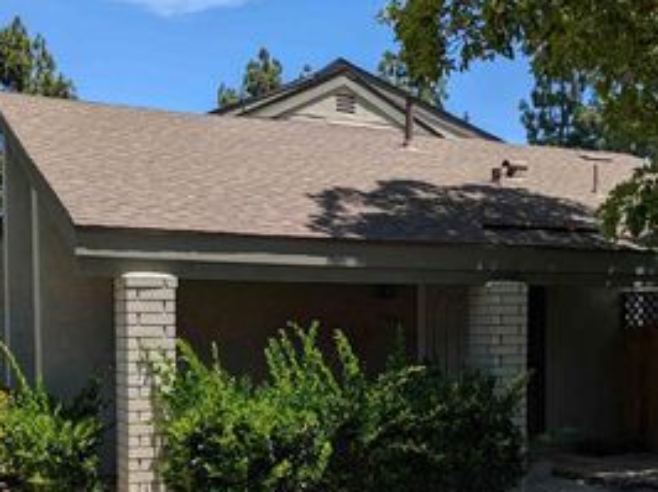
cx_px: 312
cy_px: 377
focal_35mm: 47
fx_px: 893
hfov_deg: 40.5
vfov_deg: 30.3
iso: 50
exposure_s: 1/1821
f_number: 1.89
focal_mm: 5.43
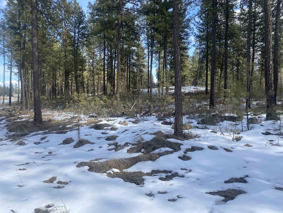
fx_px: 213
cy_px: 106
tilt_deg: -0.3
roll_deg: +2.5
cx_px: 142
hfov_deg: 67.3
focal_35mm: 26
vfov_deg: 53.1
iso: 32
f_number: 1.8
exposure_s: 1/1484
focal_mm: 4.25
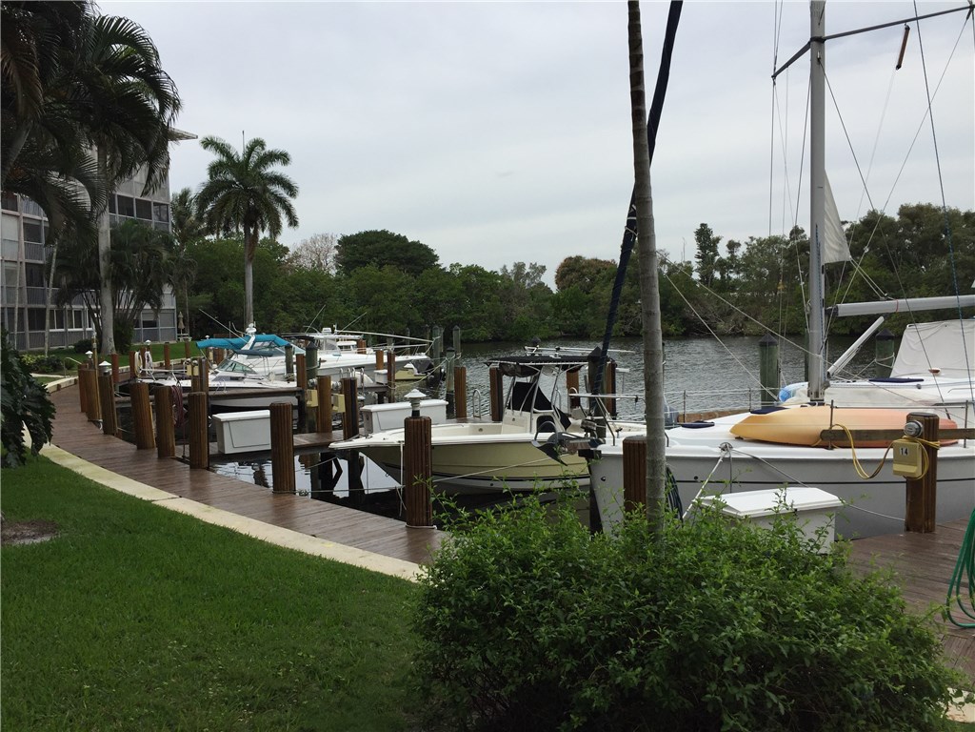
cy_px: 366
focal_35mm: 29
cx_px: 488
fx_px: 817
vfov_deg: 48.2
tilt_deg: -3.3
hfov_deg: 61.7
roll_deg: +1.4
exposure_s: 1/2639
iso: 32
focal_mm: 4.15
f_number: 2.2
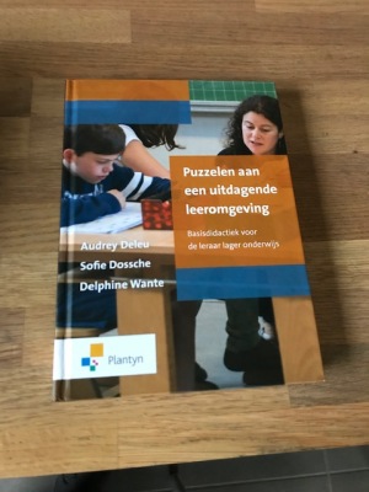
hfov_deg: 49.7
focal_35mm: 28
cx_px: 184
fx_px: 398
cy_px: 246
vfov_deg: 63.4
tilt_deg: -70.9
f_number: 1.8
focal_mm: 3.99
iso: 80
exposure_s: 1/7
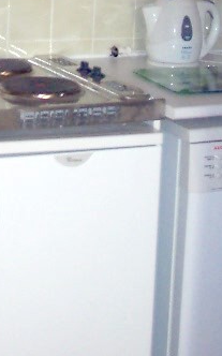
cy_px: 23
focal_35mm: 126
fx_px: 1222
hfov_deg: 10.3
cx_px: 0
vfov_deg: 16.3
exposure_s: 1/8
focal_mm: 8
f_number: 2.8
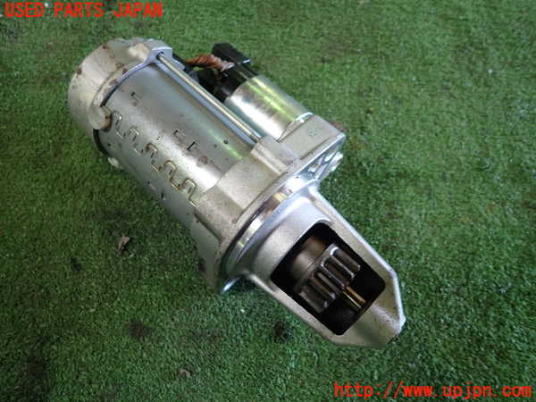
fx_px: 387
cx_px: 268
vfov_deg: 54.9
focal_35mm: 25
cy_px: 201
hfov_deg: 69.4
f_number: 2
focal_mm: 4.5
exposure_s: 1/40
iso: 200
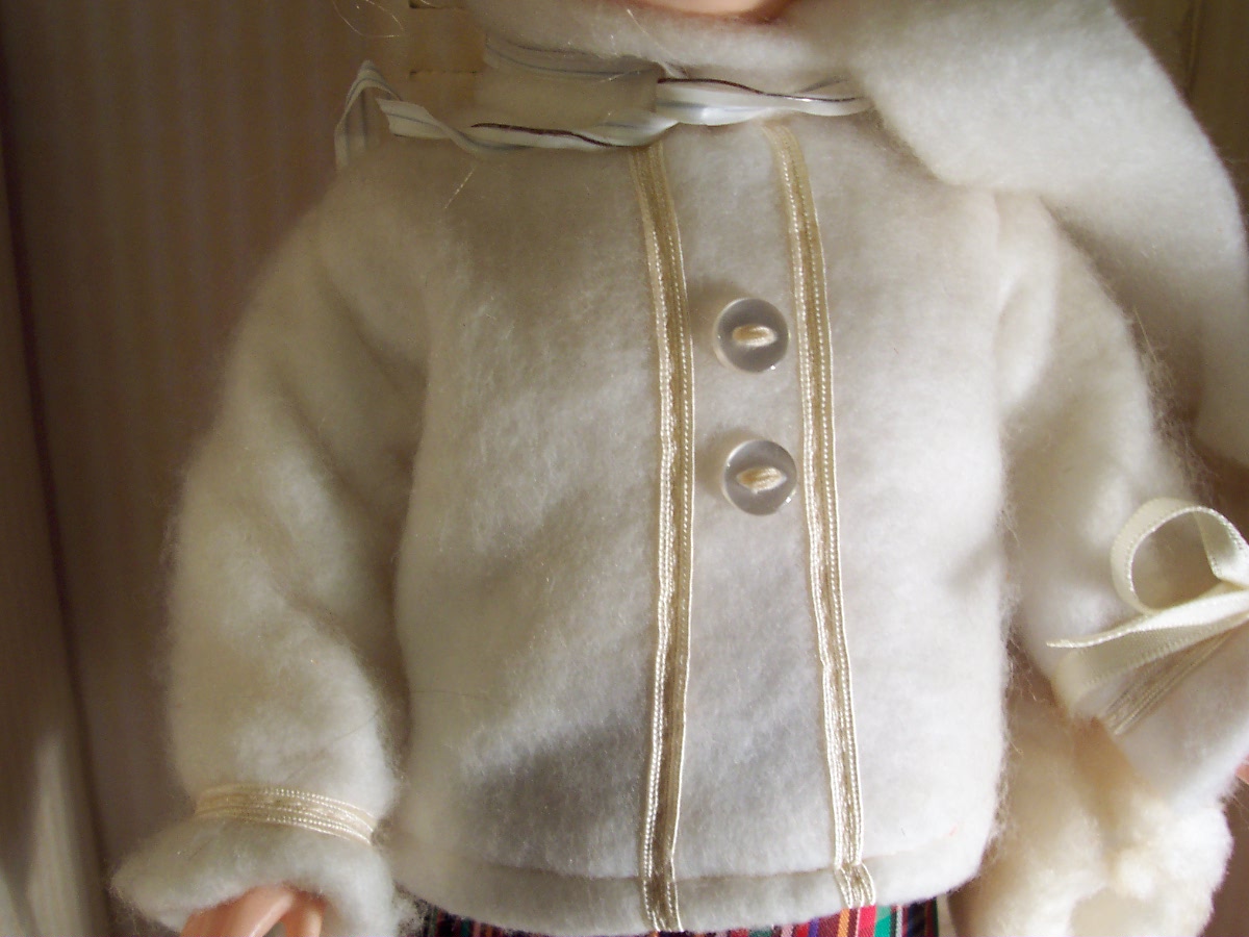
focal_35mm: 37
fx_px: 1335
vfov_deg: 38.7
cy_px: 468
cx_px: 624
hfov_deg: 50.1
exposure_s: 1/60
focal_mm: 5.6
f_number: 2.8
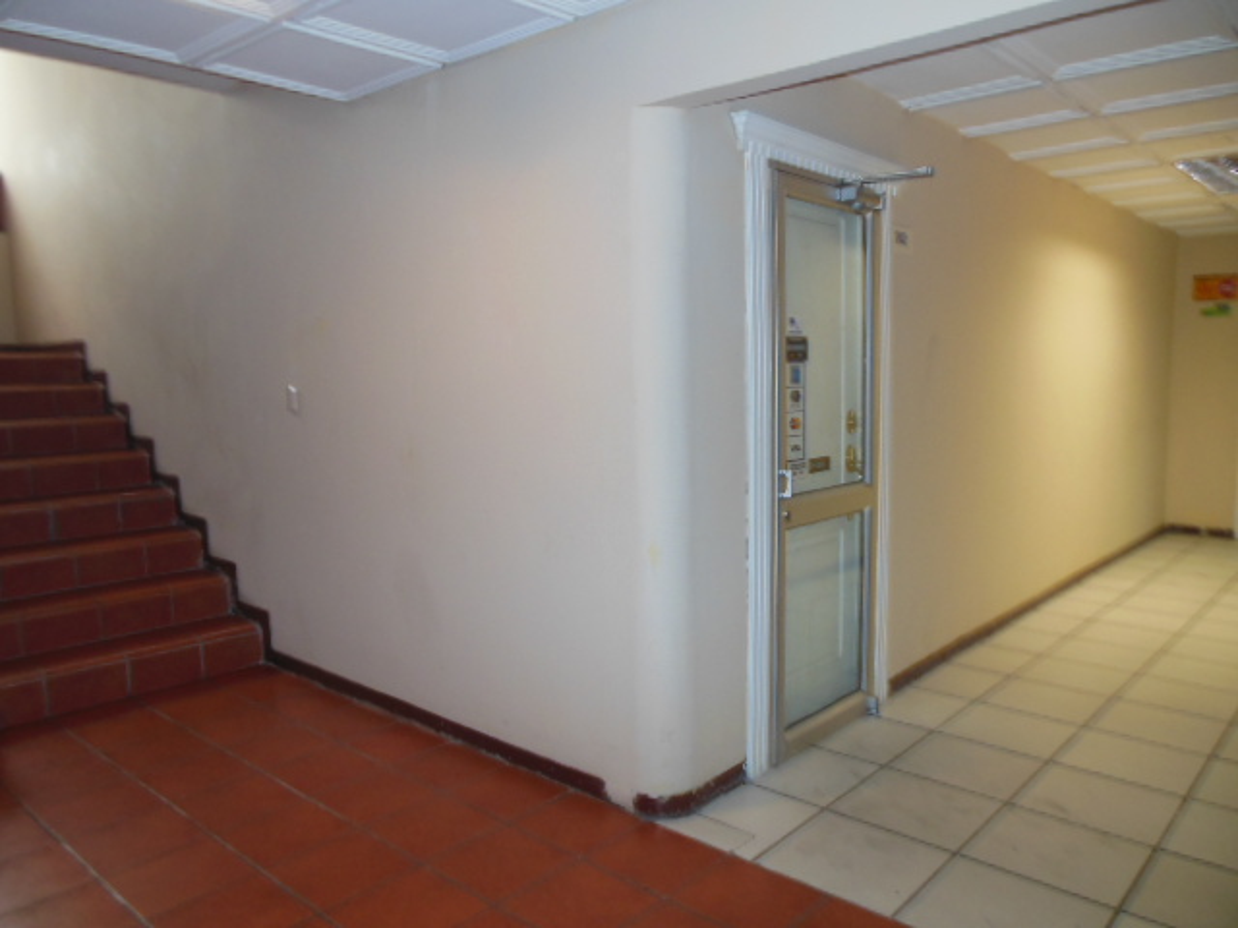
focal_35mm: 25
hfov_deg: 69.4
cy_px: 464
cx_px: 619
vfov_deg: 54.9
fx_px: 894
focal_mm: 4.5
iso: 200
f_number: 3.2
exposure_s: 1/25
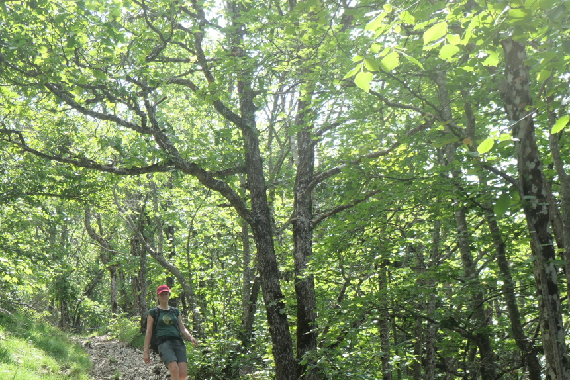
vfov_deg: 22.0
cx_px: 175
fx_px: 966
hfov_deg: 32.5
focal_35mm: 61
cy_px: 300
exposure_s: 1/200
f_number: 3.7
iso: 125
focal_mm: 12.8
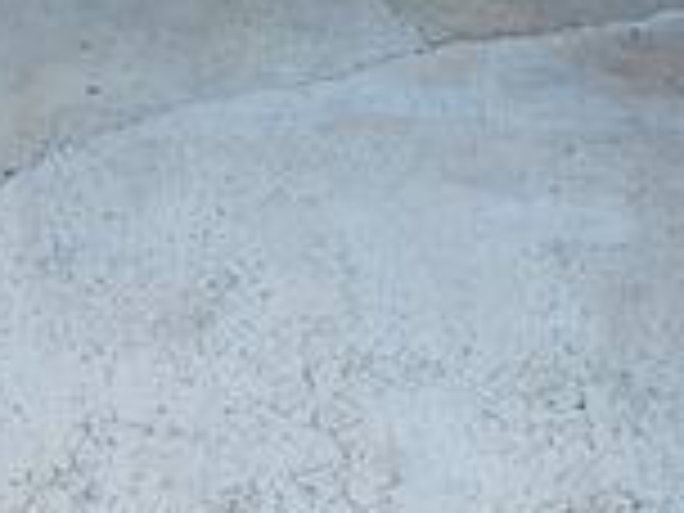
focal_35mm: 101
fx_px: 1996
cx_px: 378
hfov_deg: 19.4
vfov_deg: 12.1
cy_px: -668
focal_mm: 6.3
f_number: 1.7
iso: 80
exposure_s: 1/2882
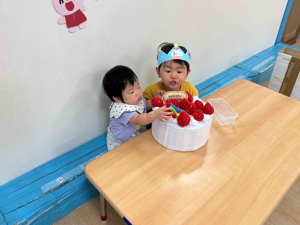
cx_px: 150
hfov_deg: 61.7
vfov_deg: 48.2
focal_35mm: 29
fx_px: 251
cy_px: 112
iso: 40
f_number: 1.8
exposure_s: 1/120
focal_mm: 3
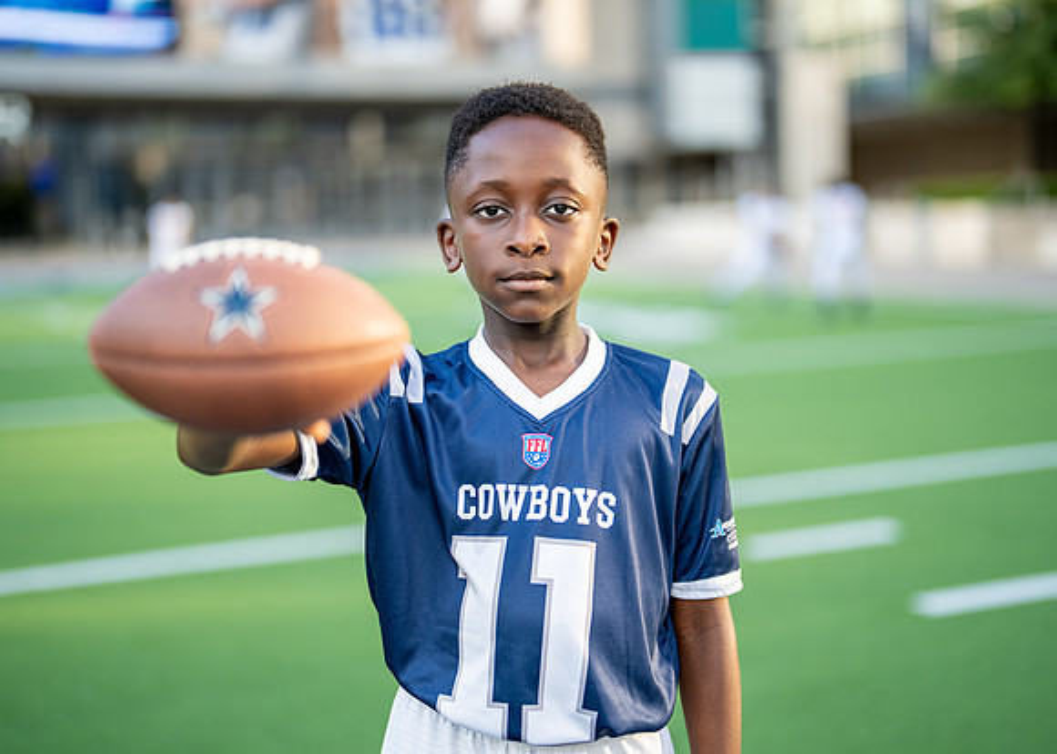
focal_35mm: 53
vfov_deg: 26.5
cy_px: 381
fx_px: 1604
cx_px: 542
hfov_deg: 36.5
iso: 100
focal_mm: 50
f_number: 1.2
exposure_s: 1/1250
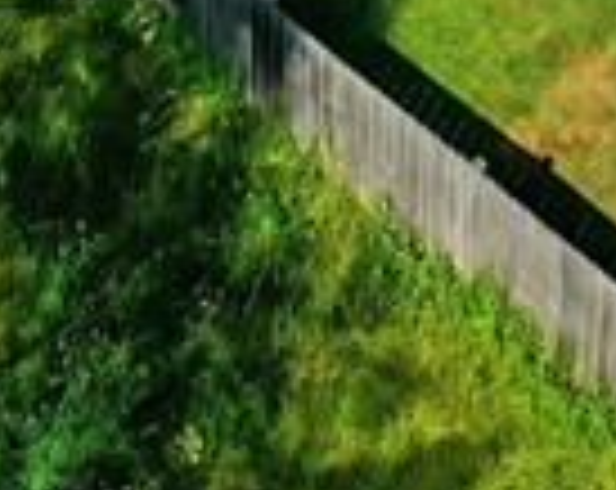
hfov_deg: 9.2
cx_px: 490
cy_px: -872
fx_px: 3802
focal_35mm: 209
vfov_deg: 6.8
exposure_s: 1/500
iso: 100
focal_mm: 10.26
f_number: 5.6
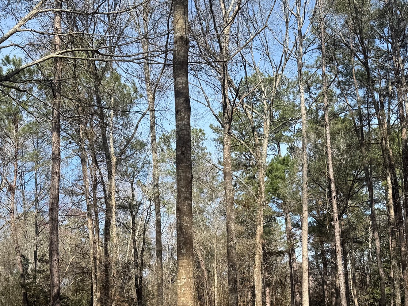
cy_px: 280
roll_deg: +1.3
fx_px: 519
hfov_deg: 42.9
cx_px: 199
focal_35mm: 44
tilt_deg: +3.2
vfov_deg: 31.2
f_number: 1.78
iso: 80
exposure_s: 1/1980
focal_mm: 6.76
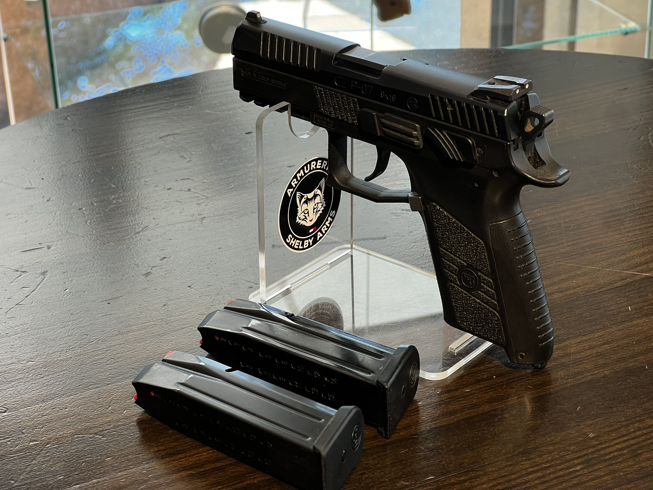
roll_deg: +1.9
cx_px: 326
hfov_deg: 25.3
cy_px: 245
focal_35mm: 77
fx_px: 1453
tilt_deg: -27.1
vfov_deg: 19.1
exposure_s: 1/100
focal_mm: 9
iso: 80
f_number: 2.8
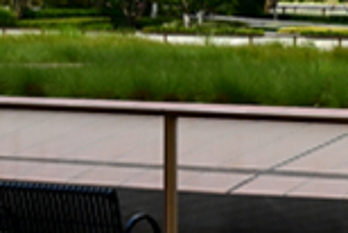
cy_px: 199
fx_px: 2487
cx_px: 795
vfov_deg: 5.4
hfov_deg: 7.5
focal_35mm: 257
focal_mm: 33
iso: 100
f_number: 8
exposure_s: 1/250
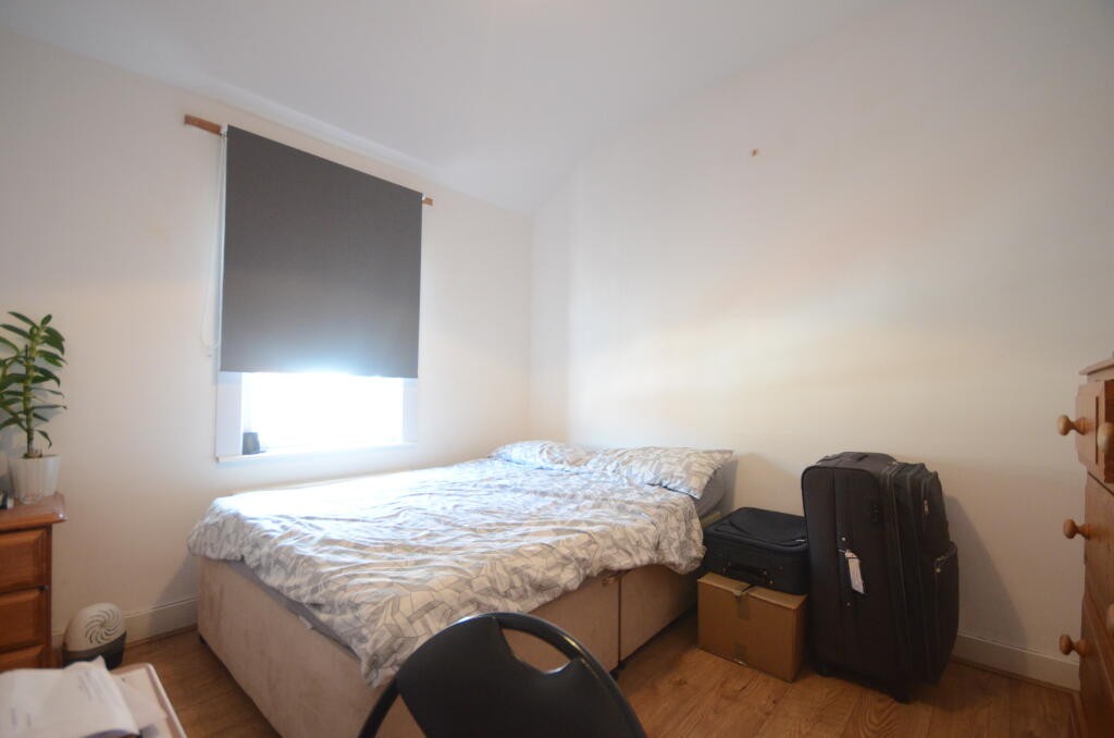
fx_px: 463
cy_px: 369
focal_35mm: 15
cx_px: 557
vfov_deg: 77.1
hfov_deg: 100.5
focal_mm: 10
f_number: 4
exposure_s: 1/100
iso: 2500
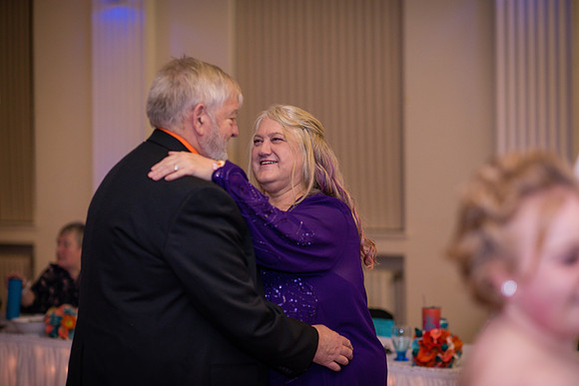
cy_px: 193
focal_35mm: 85
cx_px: 290
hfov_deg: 23.9
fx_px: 1367
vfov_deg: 16.1
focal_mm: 85
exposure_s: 1/125
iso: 640
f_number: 2.2
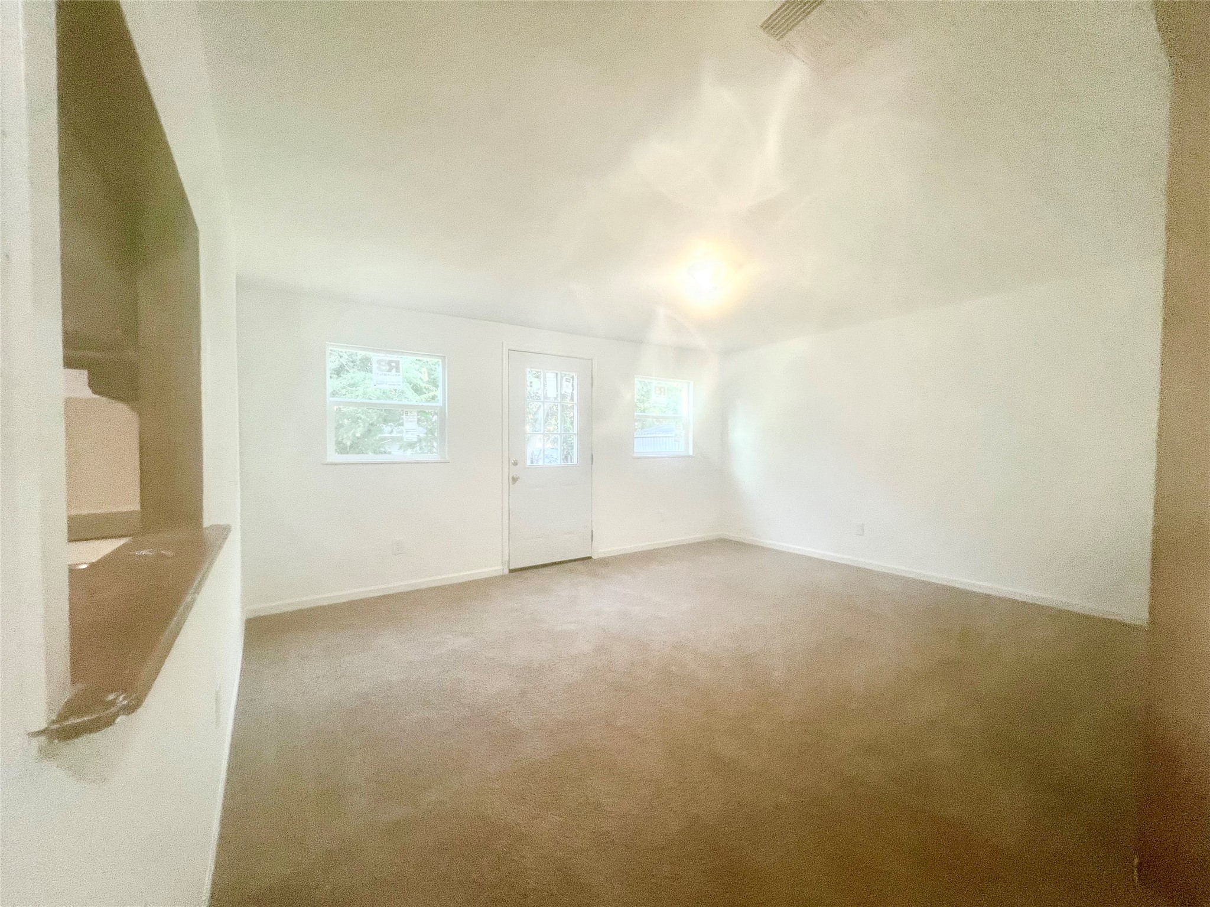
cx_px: 605
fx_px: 454
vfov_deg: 89.9
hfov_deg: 106.2
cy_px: 454
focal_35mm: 13
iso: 160
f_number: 1.8
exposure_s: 1/60
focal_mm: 1.57
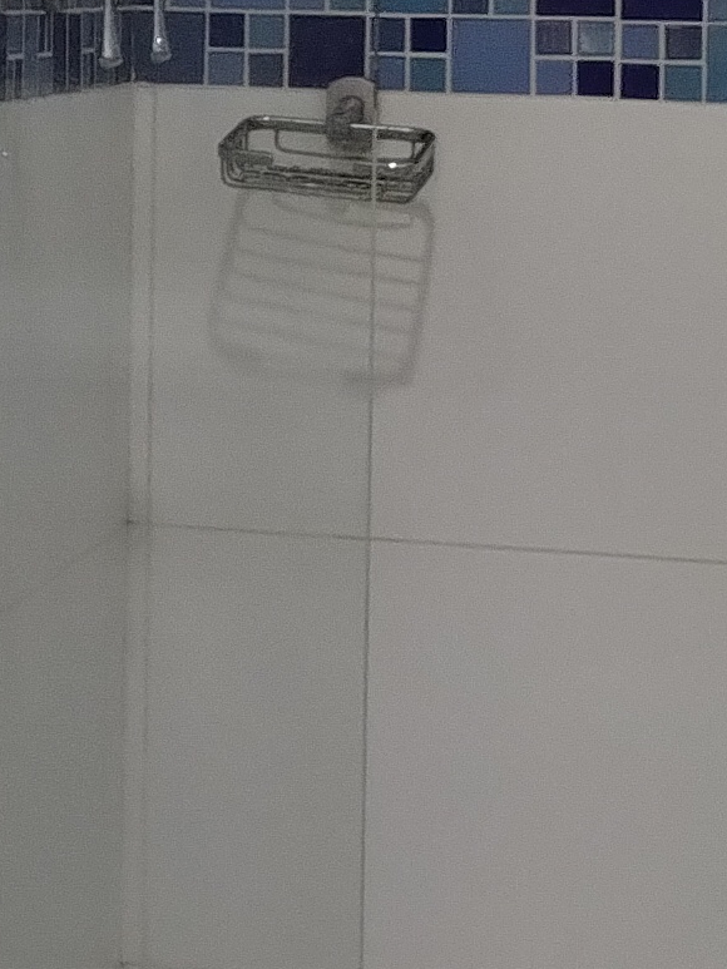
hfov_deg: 9.4
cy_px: -99
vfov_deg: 13.1
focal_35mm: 148
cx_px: -716
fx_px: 4143
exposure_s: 1/30
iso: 744
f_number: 1.8
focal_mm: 4.27
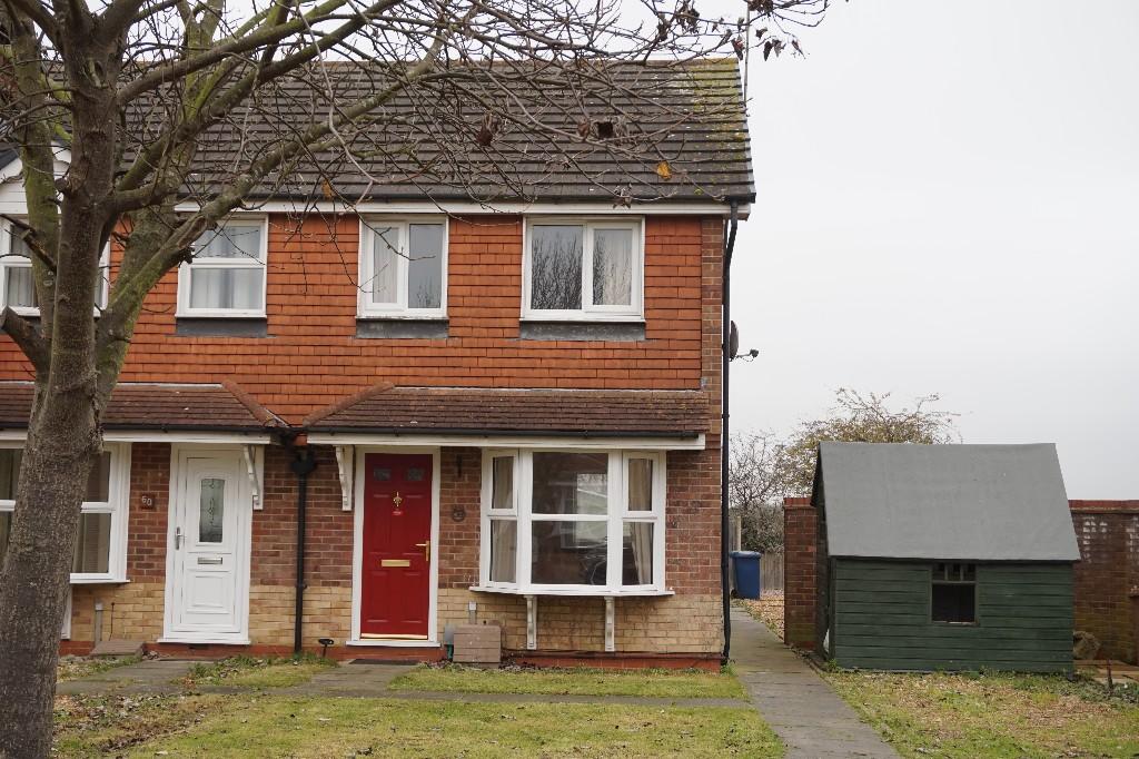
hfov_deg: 43.6
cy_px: 380
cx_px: 570
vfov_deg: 29.8
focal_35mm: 45
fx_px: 1423
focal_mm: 30
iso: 100
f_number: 5.6
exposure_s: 1/80
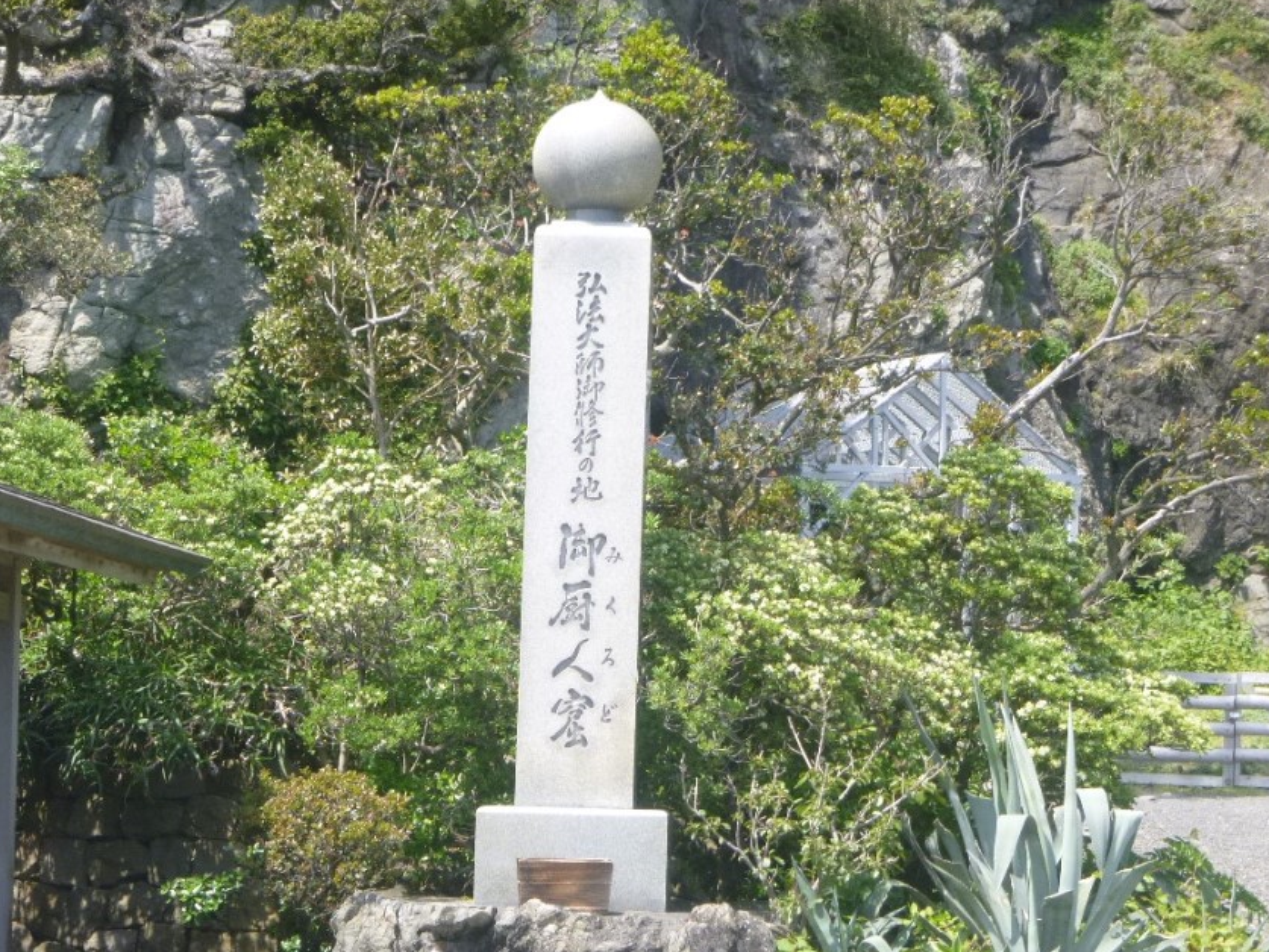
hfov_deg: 18.9
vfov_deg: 14.2
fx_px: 3813
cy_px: 518
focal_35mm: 104
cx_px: 506
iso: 100
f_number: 5.7
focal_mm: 15.3
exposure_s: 1/100
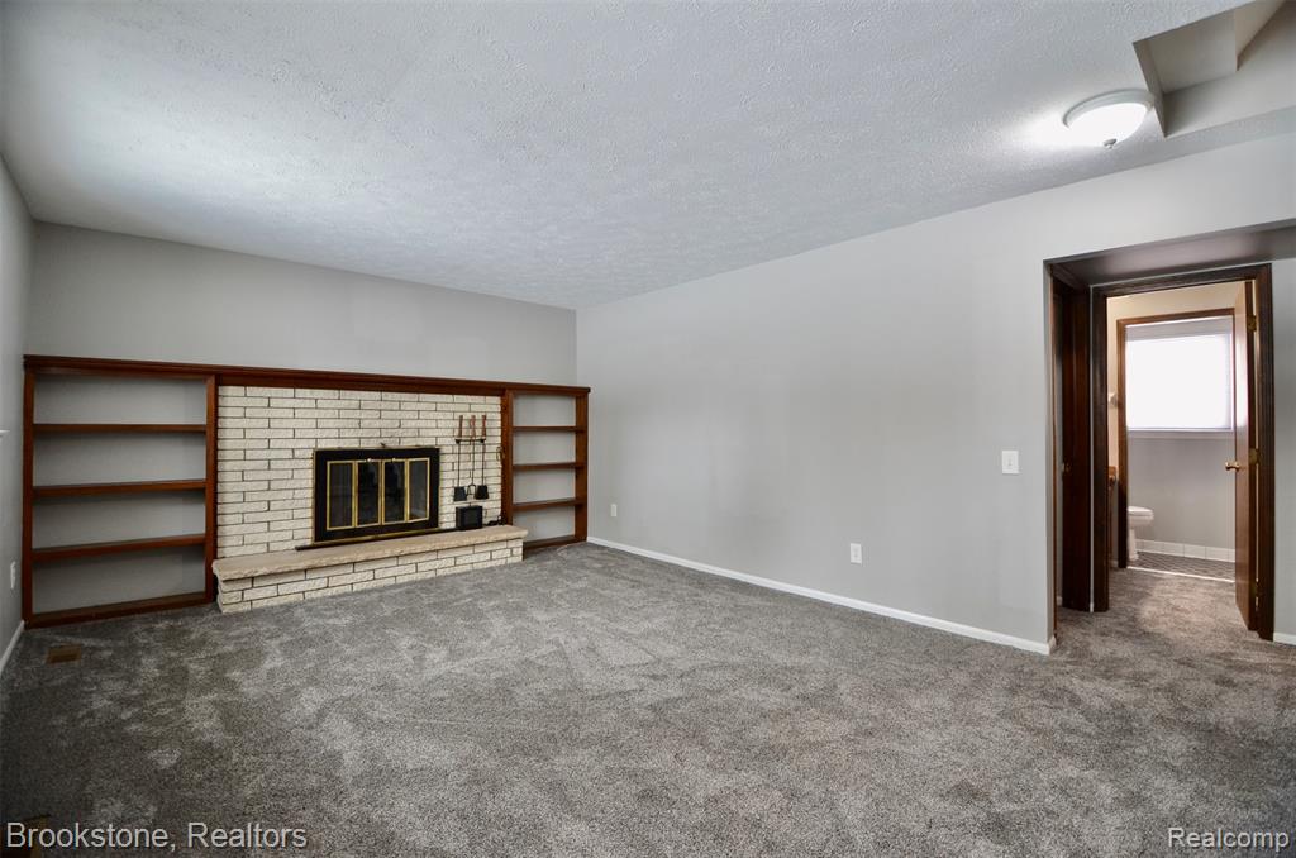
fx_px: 539
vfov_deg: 77.1
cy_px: 429
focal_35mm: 15
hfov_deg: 100.5
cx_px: 648
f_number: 3.5
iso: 800
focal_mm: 10
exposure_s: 1/50
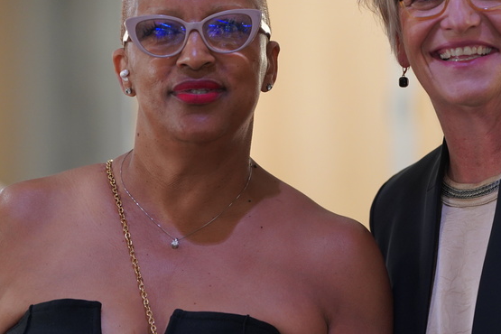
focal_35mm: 238
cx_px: 331
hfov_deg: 8.6
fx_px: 3312
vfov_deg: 5.8
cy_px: 130
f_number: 2.8
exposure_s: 1/160
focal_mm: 129
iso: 1250
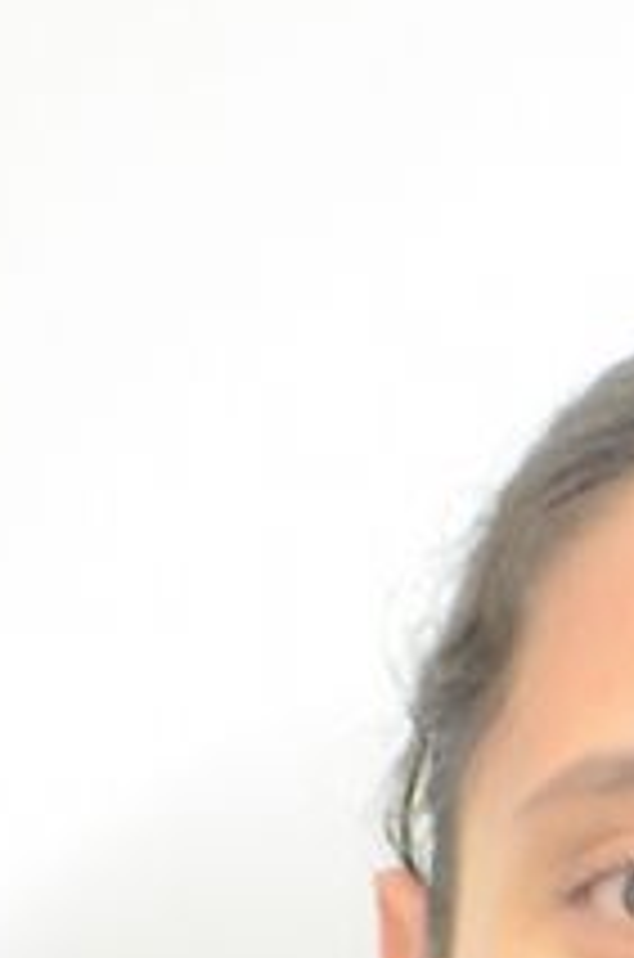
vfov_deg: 7.7
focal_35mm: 263
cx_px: 949
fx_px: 6970
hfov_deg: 5.2
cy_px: 1406
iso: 3200
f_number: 5.6
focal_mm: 55
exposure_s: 1/15
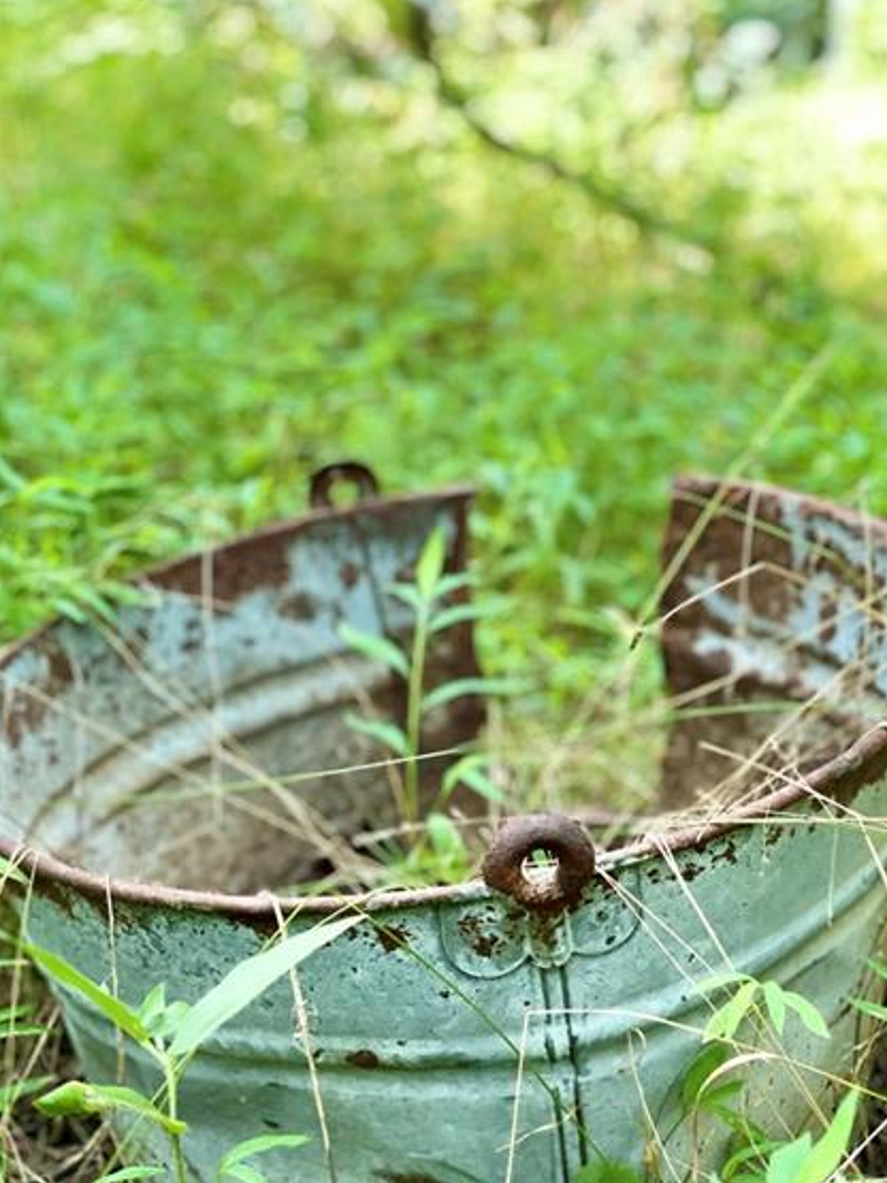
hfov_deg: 20.4
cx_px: 458
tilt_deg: -18.6
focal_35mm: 72
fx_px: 2461
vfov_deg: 26.9
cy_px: 765
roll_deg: +2.1
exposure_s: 1/110
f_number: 2
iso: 250
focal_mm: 6
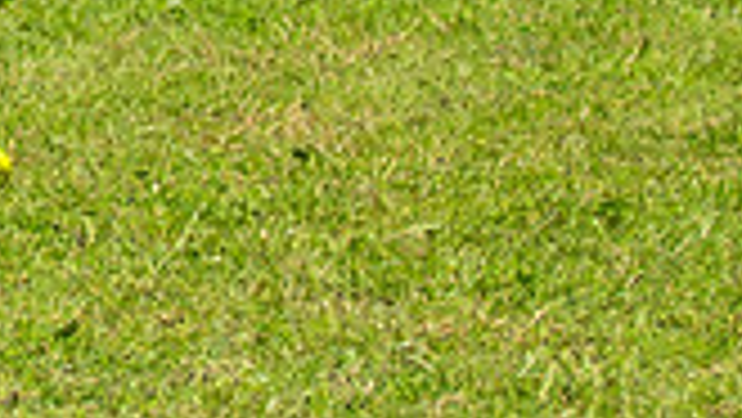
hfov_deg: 3.2
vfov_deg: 1.8
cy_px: -460
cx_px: -595
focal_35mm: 675
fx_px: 13287
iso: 250
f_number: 3.2
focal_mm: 82
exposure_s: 1/3200
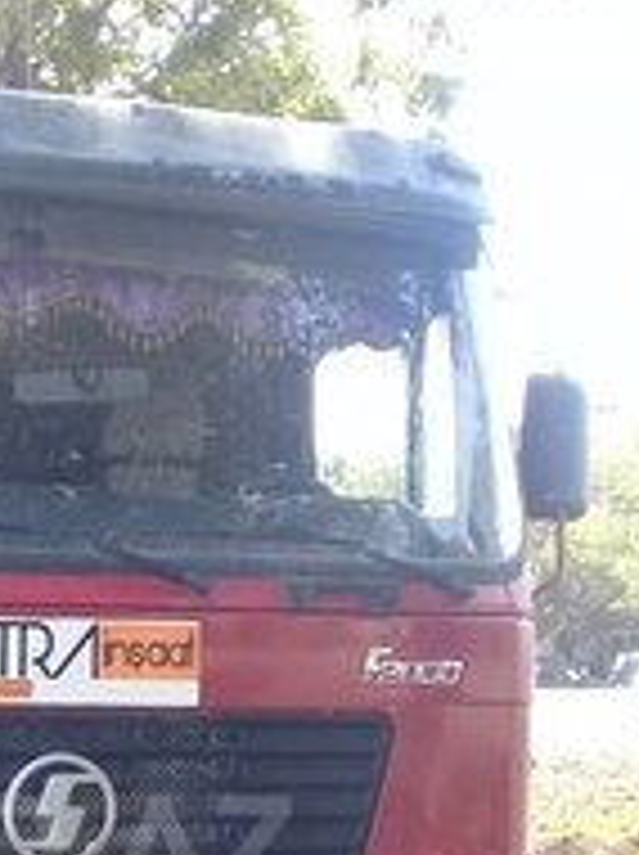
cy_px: 846
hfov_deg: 17.6
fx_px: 1998
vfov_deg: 23.2
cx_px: -54
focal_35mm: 81
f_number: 2.2
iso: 50
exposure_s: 1/131
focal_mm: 3.3
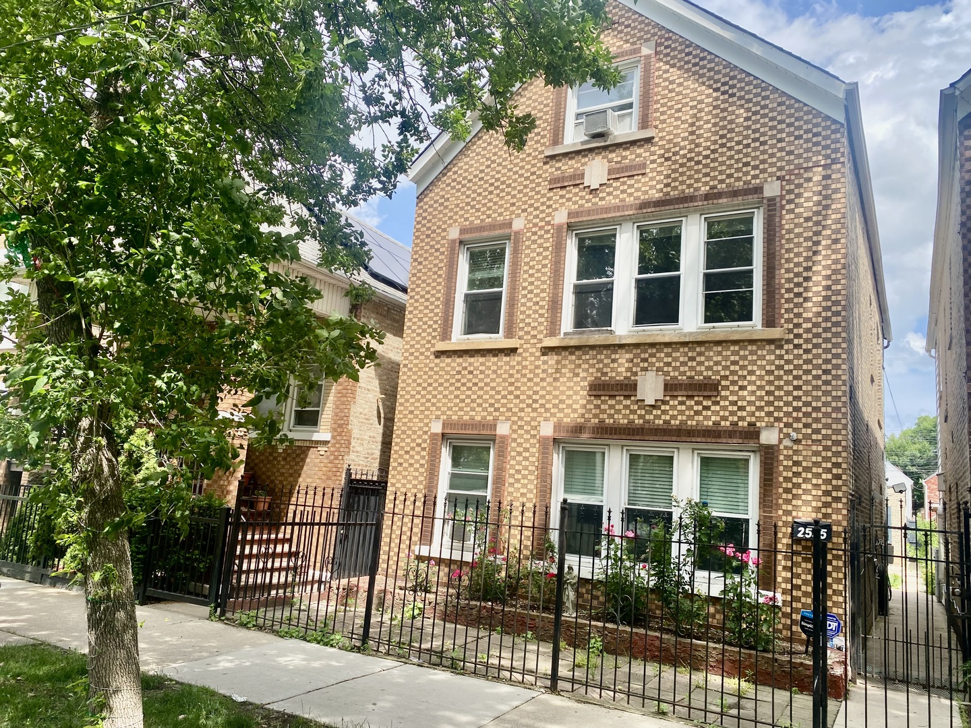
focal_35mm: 26
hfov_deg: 67.3
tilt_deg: +8.1
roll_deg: -4.8
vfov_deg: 53.1
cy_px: 364
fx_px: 729
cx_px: 486
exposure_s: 1/973
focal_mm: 4.25
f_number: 1.8
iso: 32
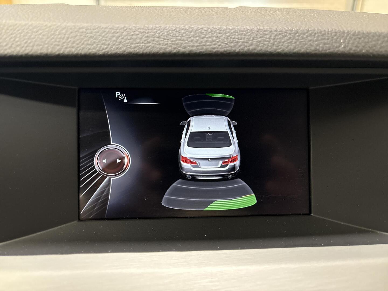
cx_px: 194
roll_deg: -0.4
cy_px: 146
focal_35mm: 26
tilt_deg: -24.3
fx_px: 291
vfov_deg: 53.1
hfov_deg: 67.3
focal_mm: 5.96
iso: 640
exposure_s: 1/35
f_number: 1.6
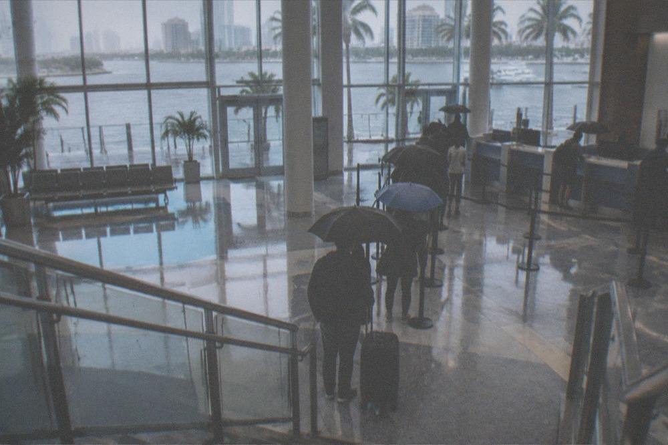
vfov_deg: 28.6
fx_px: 872
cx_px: 334
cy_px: 222
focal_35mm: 47
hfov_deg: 41.9
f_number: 4
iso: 500
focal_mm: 47
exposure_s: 1/2000
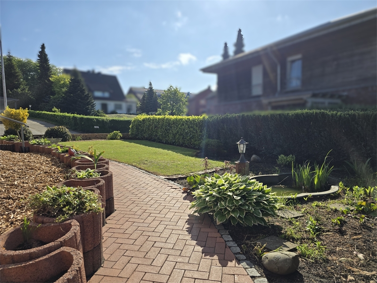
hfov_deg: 73.9
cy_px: 142
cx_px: 188
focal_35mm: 23
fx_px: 250
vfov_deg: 58.9
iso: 12
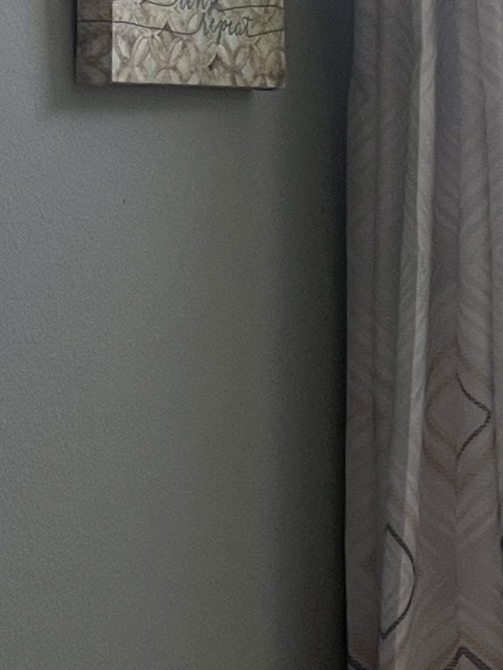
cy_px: 230
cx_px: 981
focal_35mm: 137
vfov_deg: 14.4
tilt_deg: -1.8
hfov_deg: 10.1
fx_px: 2654
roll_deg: +2.2
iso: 125
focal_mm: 5.1
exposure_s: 1/60
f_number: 1.6
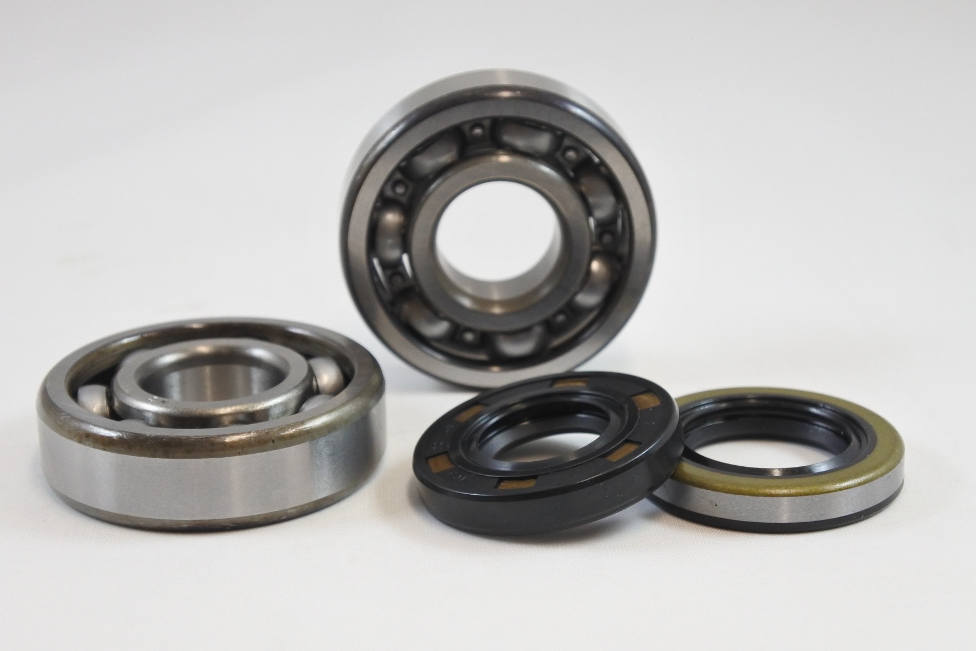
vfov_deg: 21.6
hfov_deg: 31.9
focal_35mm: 63
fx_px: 1708
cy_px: 326
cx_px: 488
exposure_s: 1/125
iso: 720
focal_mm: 23.6
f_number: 5
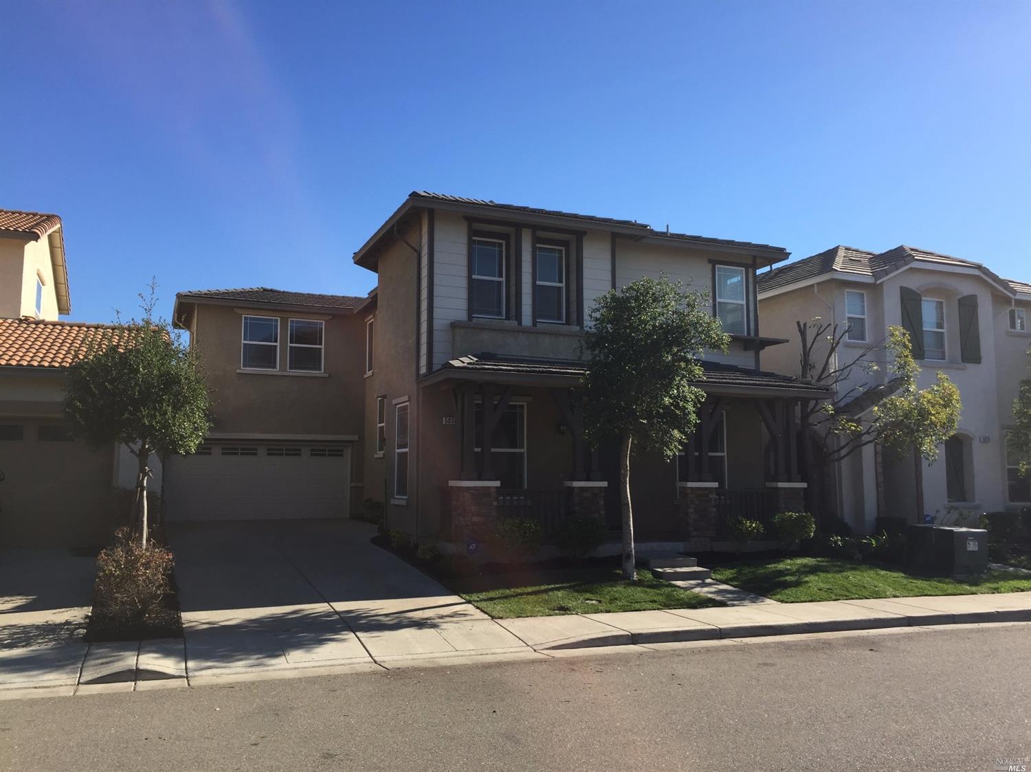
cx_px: 516
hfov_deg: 61.7
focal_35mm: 29
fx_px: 863
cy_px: 386
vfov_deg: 48.2
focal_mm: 4.15
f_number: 2.2
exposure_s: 1/1364
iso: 32
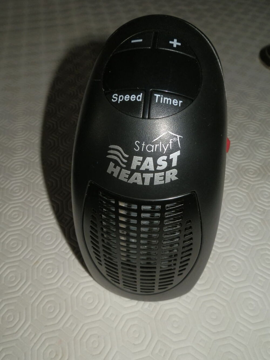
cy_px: 180
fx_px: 291
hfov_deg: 49.8
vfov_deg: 63.4
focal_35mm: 28
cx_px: 135
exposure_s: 1/30
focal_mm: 5
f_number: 9.3
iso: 100
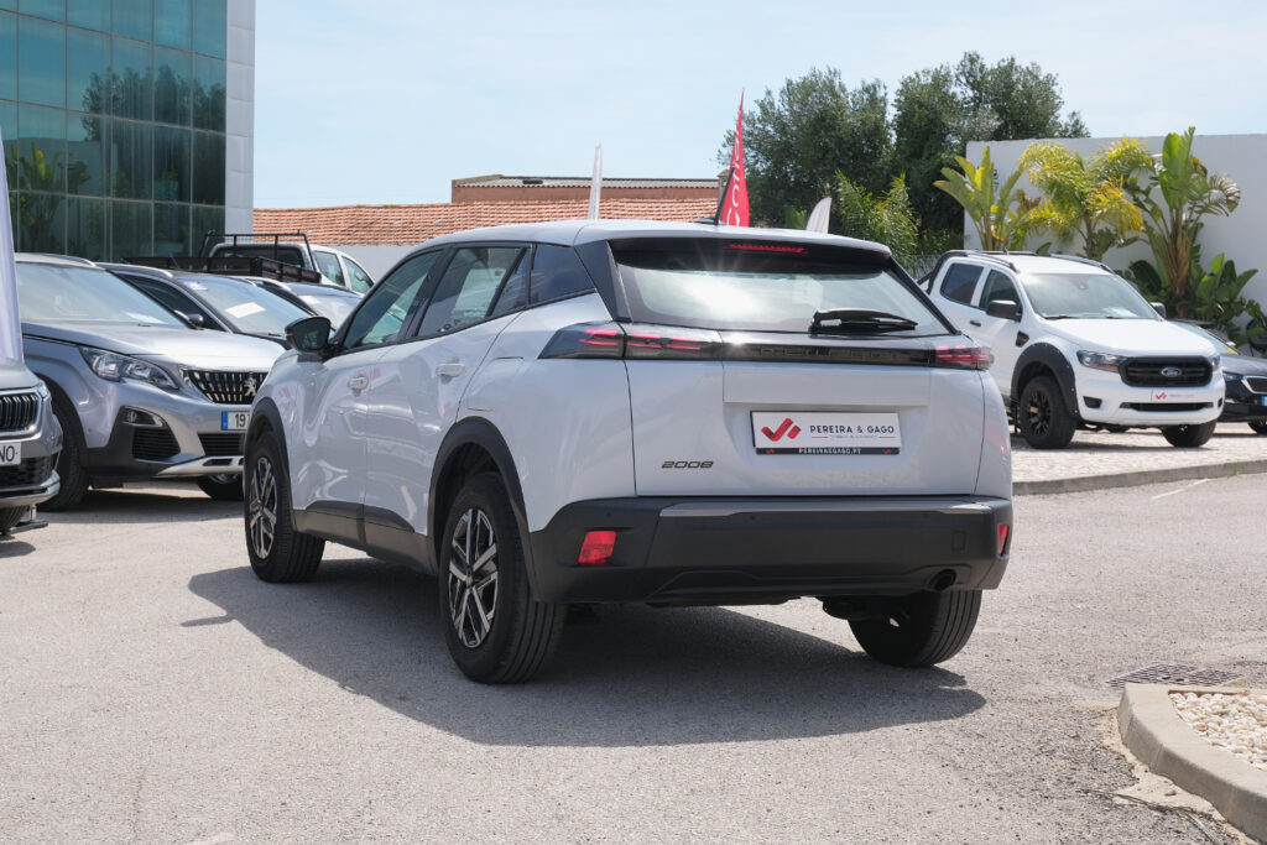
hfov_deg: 36.9
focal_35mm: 54
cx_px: 634
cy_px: 422
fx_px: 1901
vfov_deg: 25.1
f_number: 9
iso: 160
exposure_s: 1/250
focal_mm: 36.3
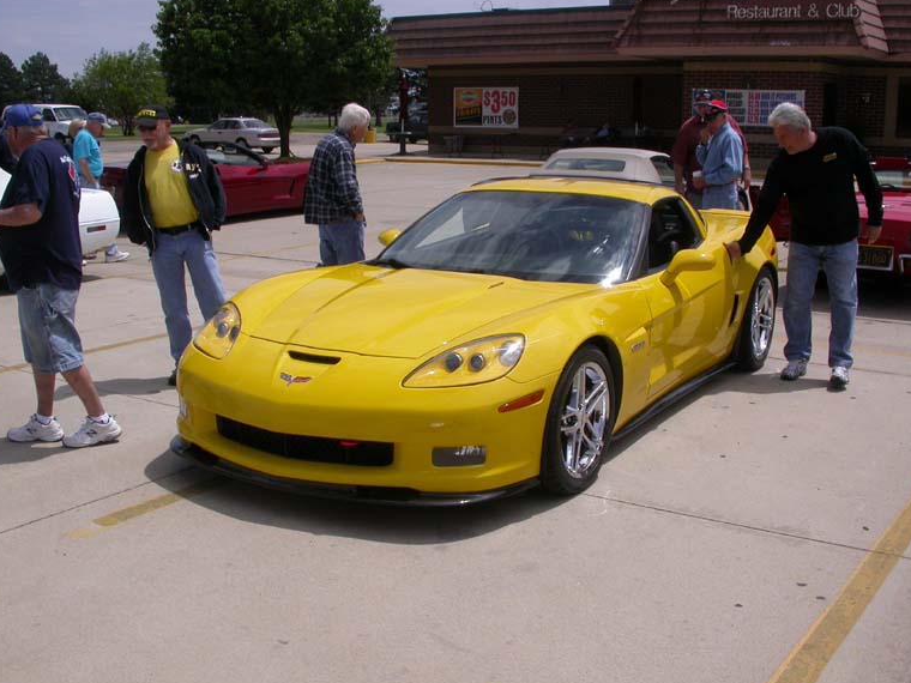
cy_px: 351
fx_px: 1053
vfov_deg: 36.0
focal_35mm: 40
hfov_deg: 46.8
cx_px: 444
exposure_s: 1/733
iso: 100
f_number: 7.5
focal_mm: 7.85
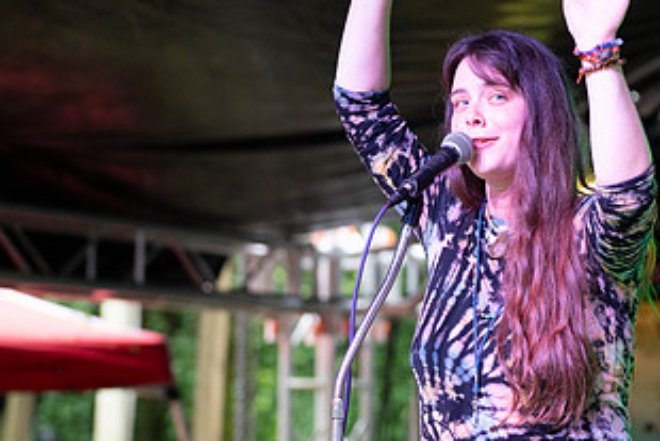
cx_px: 492
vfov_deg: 10.5
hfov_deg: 15.6
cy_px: 203
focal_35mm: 131
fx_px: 2403
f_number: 2.5
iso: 2500
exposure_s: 1/400
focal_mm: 70
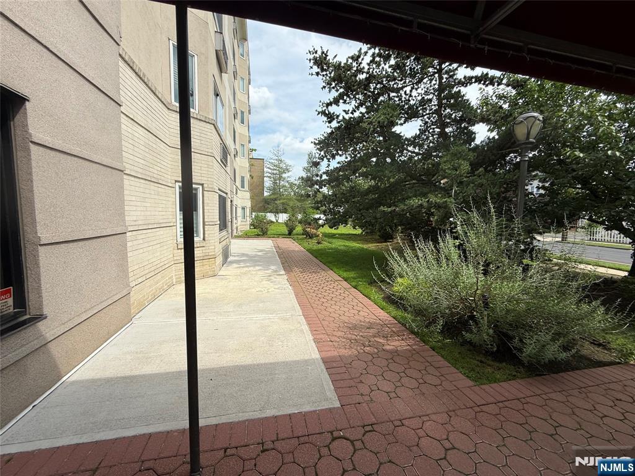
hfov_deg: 102.1
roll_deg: -1.2
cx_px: 318
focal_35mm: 14
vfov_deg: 85.7
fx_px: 257
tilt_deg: -4.8
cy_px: 238
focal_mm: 2.22
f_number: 2.2
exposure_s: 1/1312
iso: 50
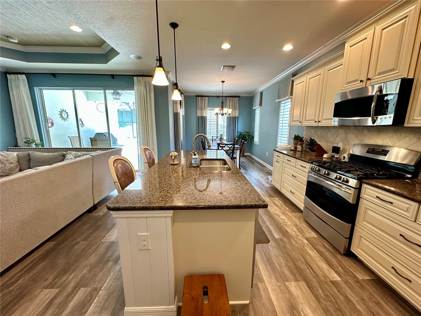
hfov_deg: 102.1
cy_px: 158
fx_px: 170
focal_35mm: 14
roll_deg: +0.0
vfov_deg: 85.7
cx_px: 210
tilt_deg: -10.9
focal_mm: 2.22
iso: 320
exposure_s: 1/60
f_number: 2.2
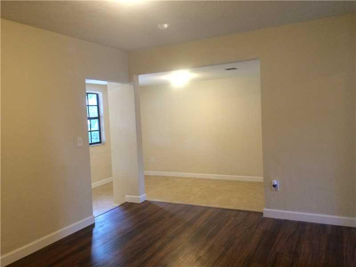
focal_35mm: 29
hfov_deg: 61.7
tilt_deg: -2.9
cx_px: 178
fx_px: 298
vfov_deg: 48.2
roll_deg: +1.8
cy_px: 134
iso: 125
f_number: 2.2
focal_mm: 4.15
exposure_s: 1/30
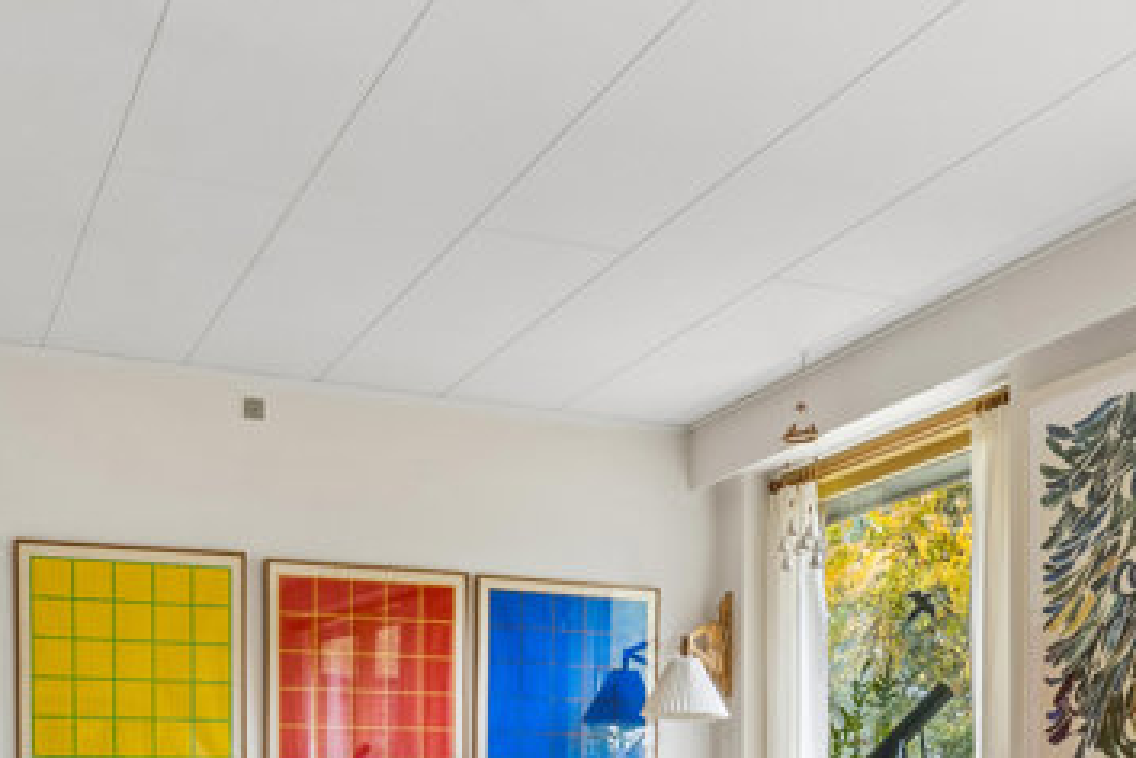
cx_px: 536
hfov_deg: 37.8
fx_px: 1659
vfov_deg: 23.9
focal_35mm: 53
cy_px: 853
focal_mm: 15.5
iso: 200
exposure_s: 1/2.5
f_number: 8
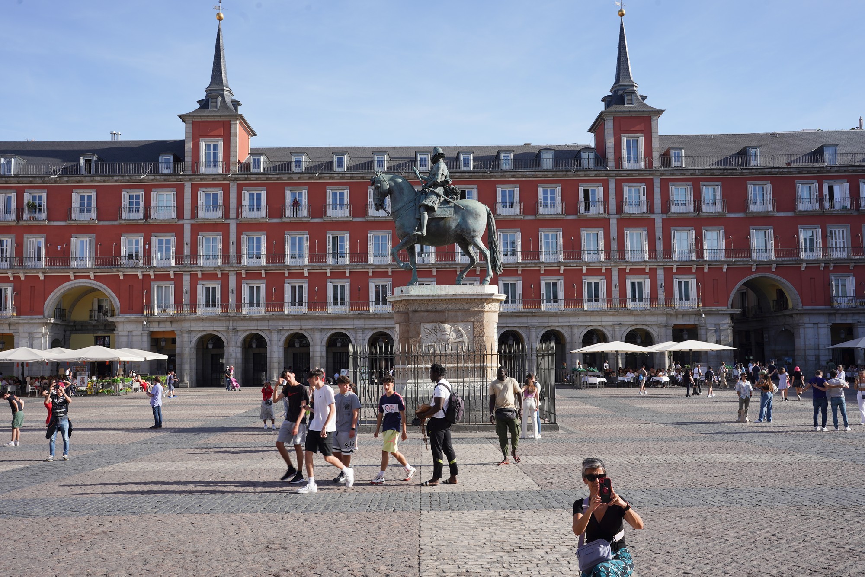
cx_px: 432
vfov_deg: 37.9
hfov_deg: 54.4
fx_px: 841
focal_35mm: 35
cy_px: 288
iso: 100
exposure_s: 1/100
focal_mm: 35
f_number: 11
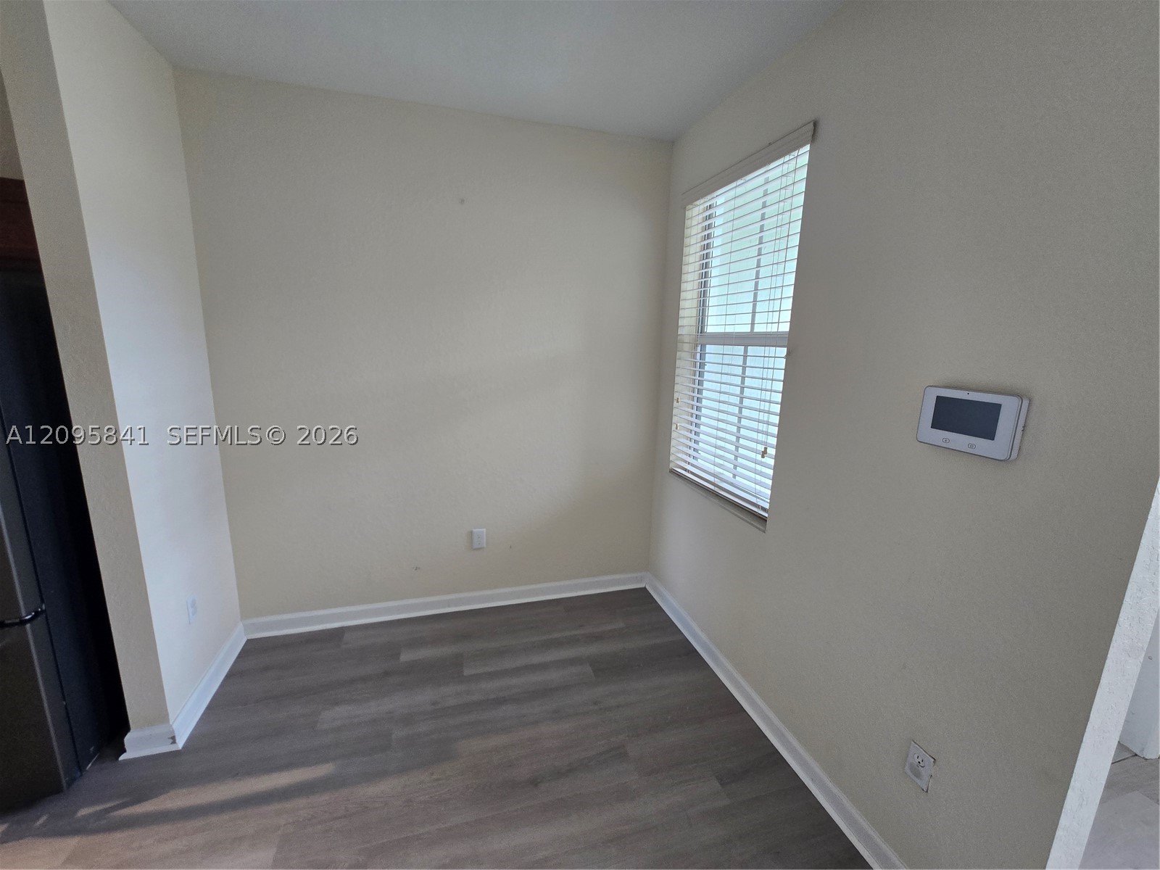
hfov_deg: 106.2
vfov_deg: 89.9
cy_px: 435
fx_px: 436
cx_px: 580
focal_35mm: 13
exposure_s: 1/60
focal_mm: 2.2
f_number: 2.2
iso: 100
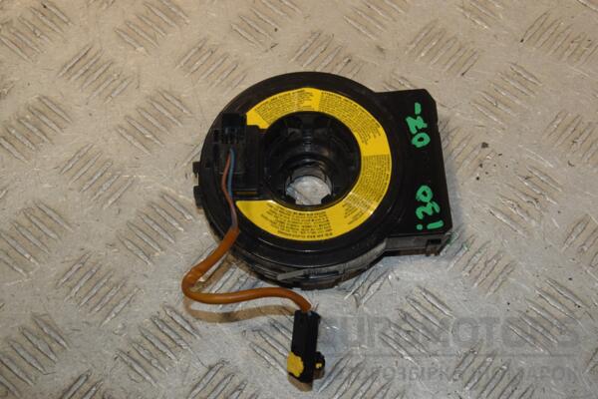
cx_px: 299
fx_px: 1121
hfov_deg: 29.9
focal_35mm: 68
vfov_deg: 20.2
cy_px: 200
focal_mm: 45
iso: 800
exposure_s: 1/200
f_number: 10
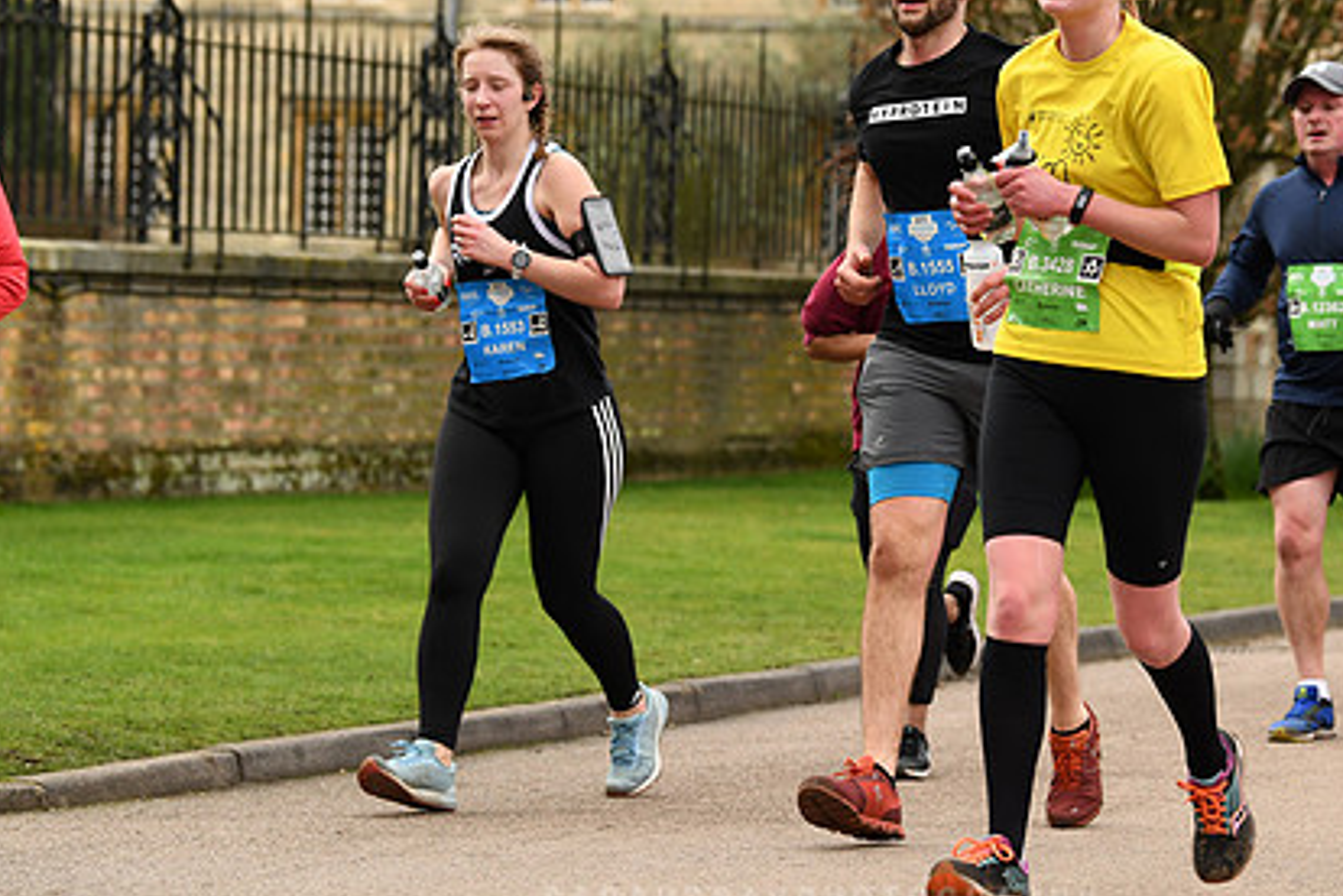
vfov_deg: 8.9
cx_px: 821
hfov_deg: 13.3
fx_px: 5745
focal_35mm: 154
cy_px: 365
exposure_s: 1/1000
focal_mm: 110
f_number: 4.5
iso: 500
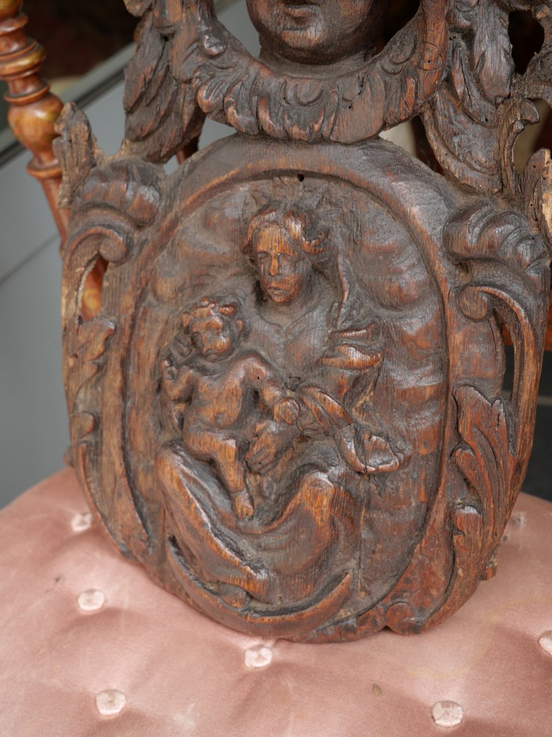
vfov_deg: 38.2
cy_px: 368
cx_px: 276
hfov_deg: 29.1
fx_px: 1063
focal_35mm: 50
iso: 200
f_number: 4.5
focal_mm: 25
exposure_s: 1/80
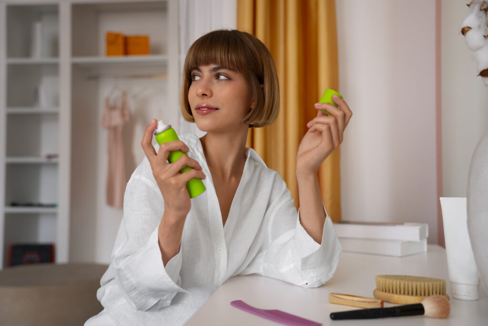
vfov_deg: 34.2
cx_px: 244
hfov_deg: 49.5
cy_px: 163
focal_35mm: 39
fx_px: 529
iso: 640
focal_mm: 39
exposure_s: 1/500
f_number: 2.8
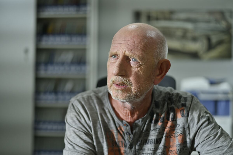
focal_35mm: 50
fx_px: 323
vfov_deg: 26.9
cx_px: 116
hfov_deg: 39.6
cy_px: 78
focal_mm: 50
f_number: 1.8
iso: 640
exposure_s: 1/800
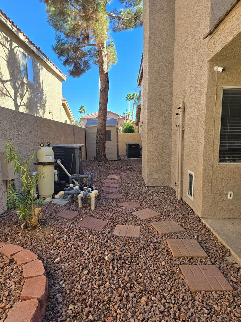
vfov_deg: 71.6
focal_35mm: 24
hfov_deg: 56.8
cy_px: 167
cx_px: 120
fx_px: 223
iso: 12
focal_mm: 6.3
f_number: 1.7
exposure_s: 1/323
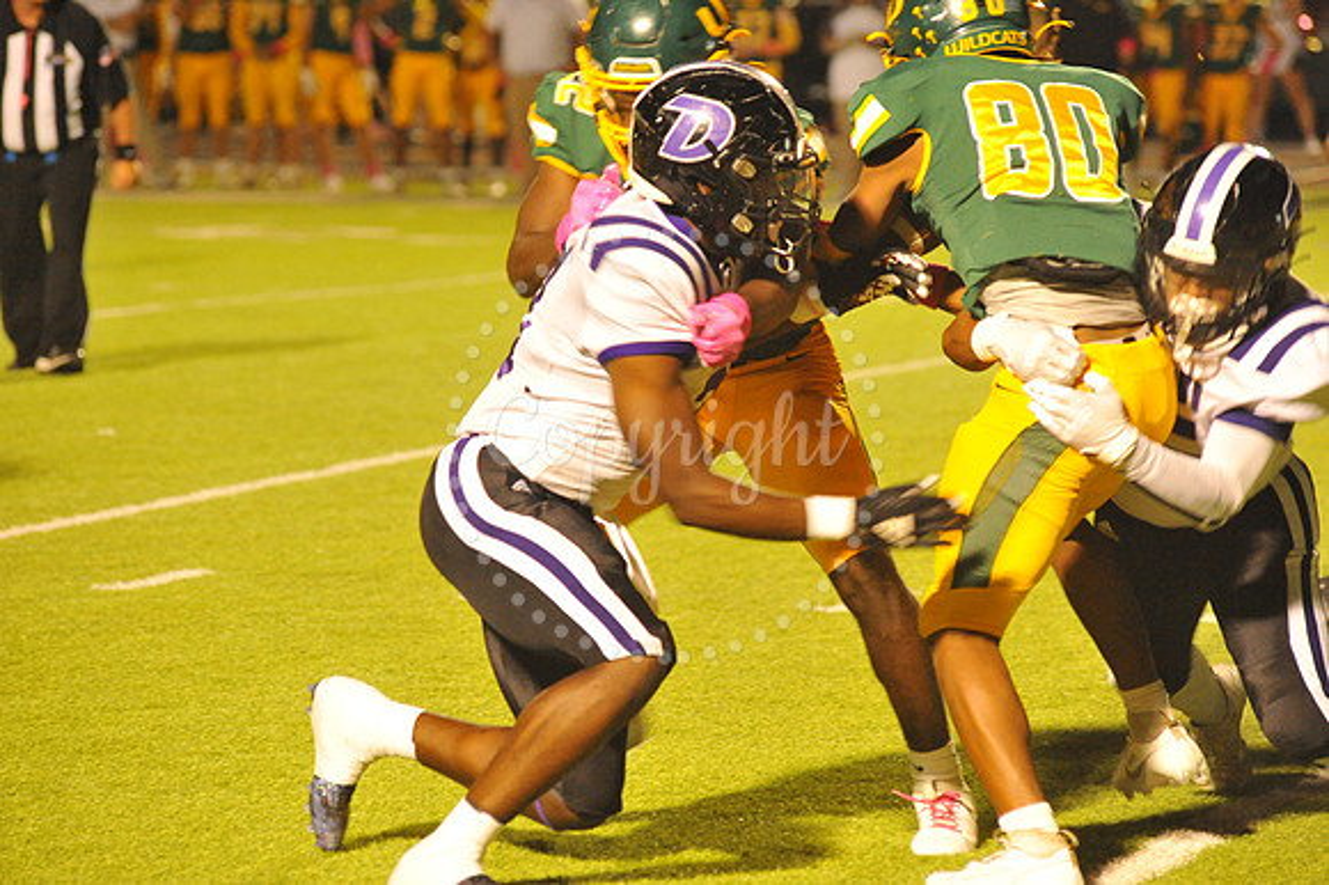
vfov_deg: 6.9
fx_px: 7379
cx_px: 664
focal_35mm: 200
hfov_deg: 10.3
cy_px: 442
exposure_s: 1/160
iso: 6400
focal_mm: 200
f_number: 5.6
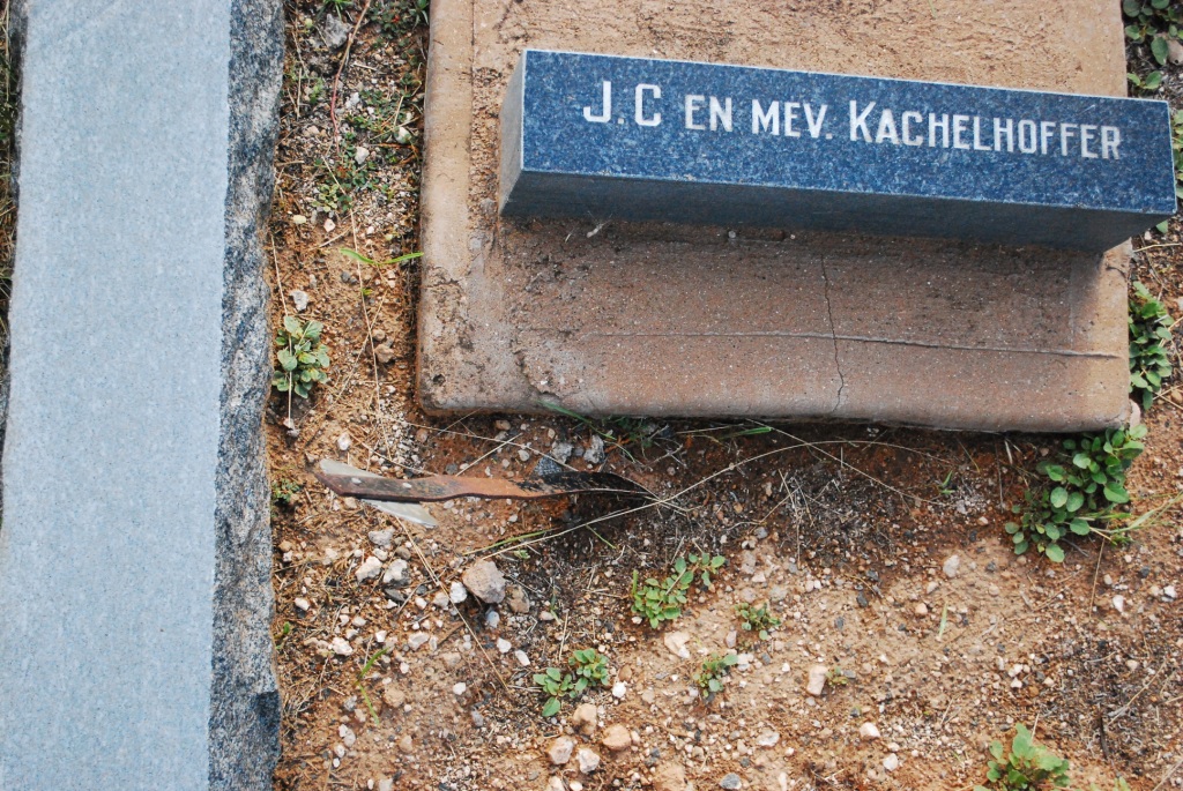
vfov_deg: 28.1
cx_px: 592
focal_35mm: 48
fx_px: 1579
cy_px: 396
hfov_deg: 41.1
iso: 1600
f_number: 4.8
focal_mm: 32
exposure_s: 1/1250
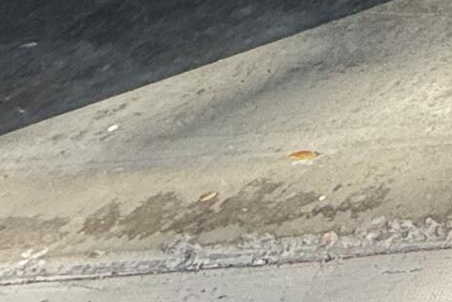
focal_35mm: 95
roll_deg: +0.1
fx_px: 1193
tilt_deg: -8.4
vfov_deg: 10.4
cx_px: 1102
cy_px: -600
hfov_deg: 14.1
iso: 64
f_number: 2.2
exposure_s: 1/312
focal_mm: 2.22
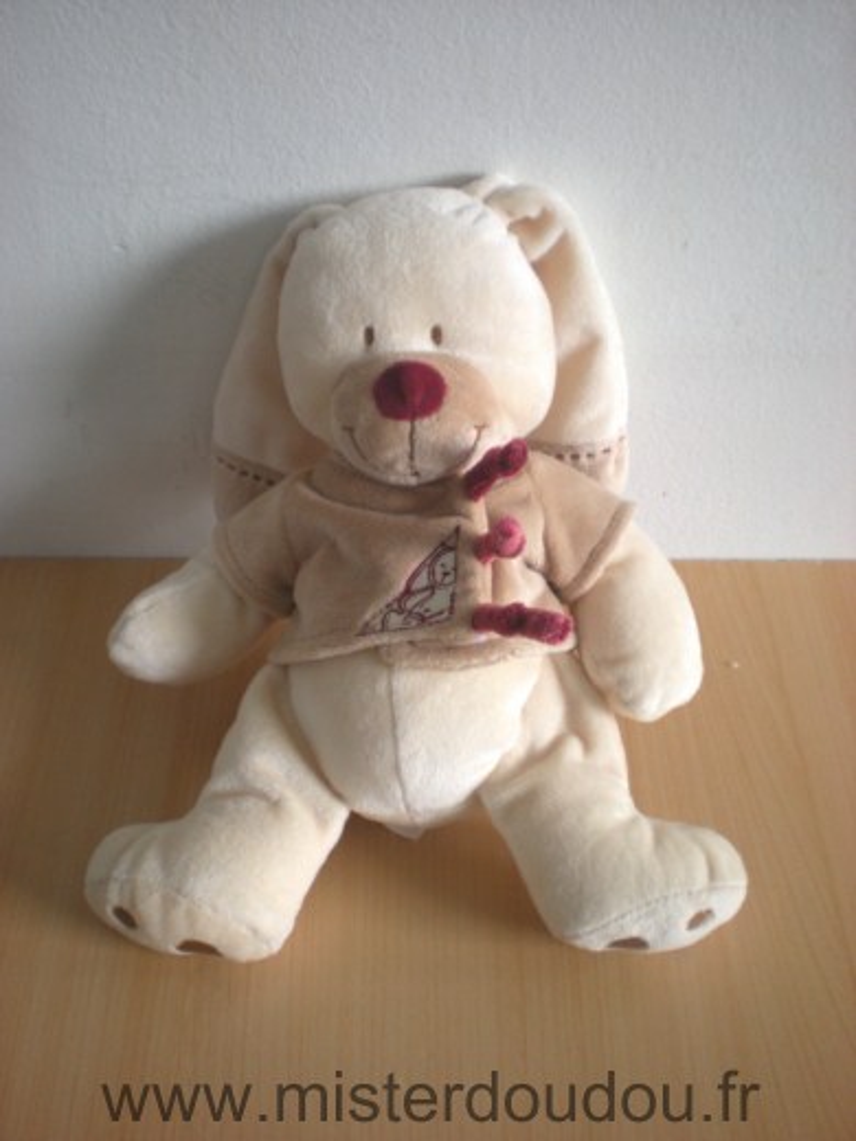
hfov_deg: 37.7
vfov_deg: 49.0
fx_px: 1253
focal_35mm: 38
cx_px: 428
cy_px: 570
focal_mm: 6.3
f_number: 3.1
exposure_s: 1/64.8
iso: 110
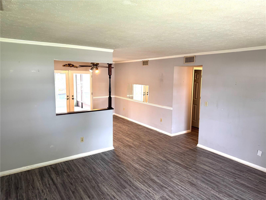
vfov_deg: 56.8
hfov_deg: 71.6
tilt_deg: -8.0
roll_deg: -1.1
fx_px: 184
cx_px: 133
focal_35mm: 24
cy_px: 100
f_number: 1.78
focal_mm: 6.76
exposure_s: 1/60
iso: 125
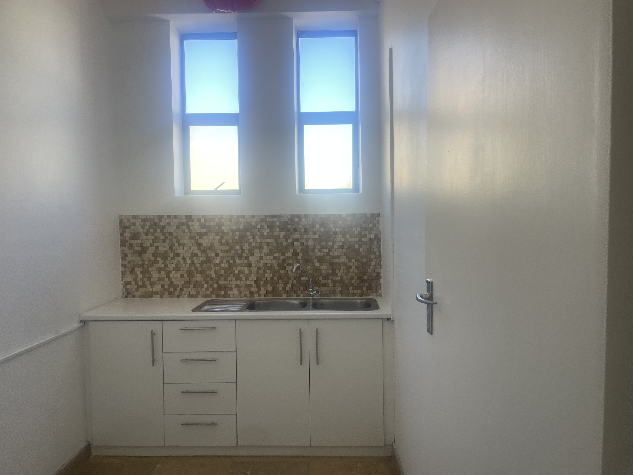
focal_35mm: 26
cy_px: 238
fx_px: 475
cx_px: 316
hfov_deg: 67.3
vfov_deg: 53.1
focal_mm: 4.2
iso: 32
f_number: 1.6
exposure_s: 1/161
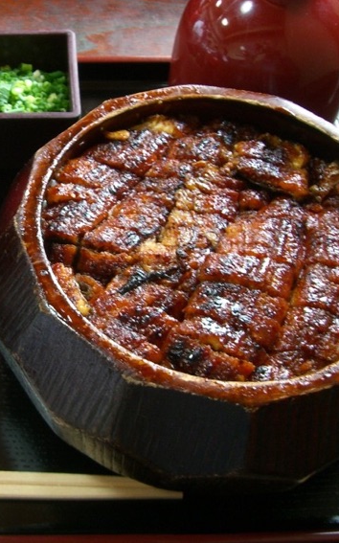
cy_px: 272
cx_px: 33
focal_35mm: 54
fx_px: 799
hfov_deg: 23.3
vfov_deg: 37.5
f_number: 2.7
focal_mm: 6.2
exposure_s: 1/8
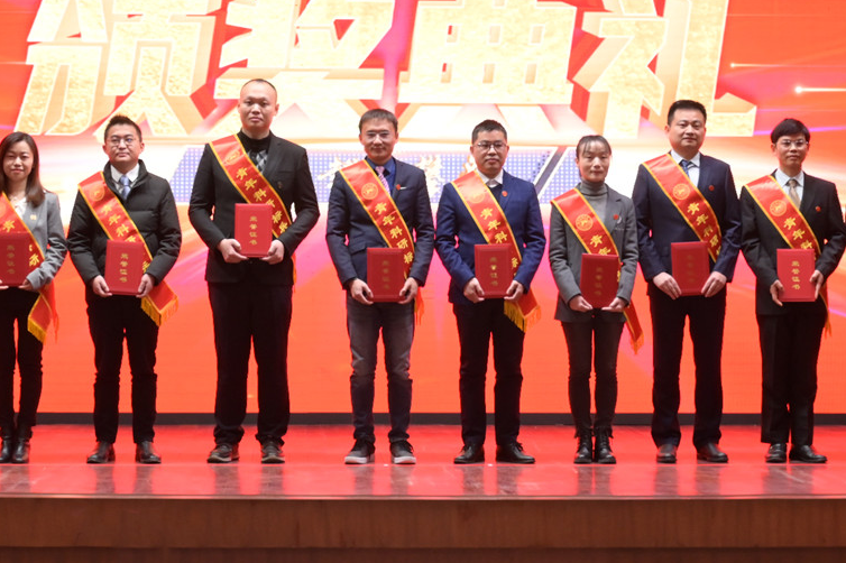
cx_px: 393
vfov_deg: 17.4
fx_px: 1832
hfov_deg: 26.0
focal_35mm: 78
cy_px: 165
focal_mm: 49
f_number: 5.6
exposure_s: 1/80
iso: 1600
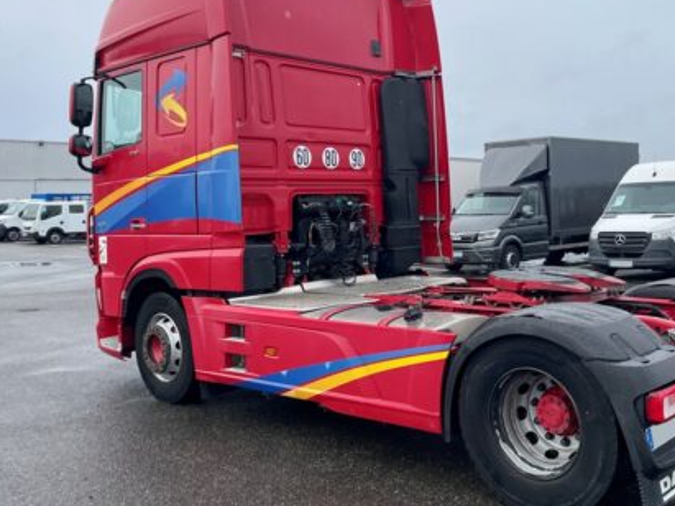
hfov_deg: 48.4
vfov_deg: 37.6
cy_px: 218
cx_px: 435
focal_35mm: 38
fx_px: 741
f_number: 1.6
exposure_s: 1/1125
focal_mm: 4.2
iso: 32
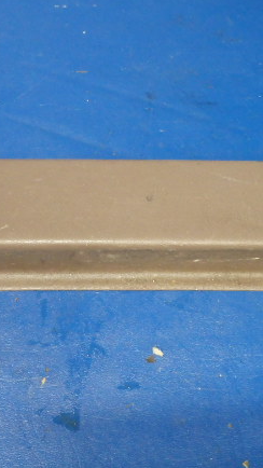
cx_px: 92
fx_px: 558
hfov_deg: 26.4
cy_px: 211
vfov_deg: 45.4
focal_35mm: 45
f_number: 3.9
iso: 800
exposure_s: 1/30
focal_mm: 5
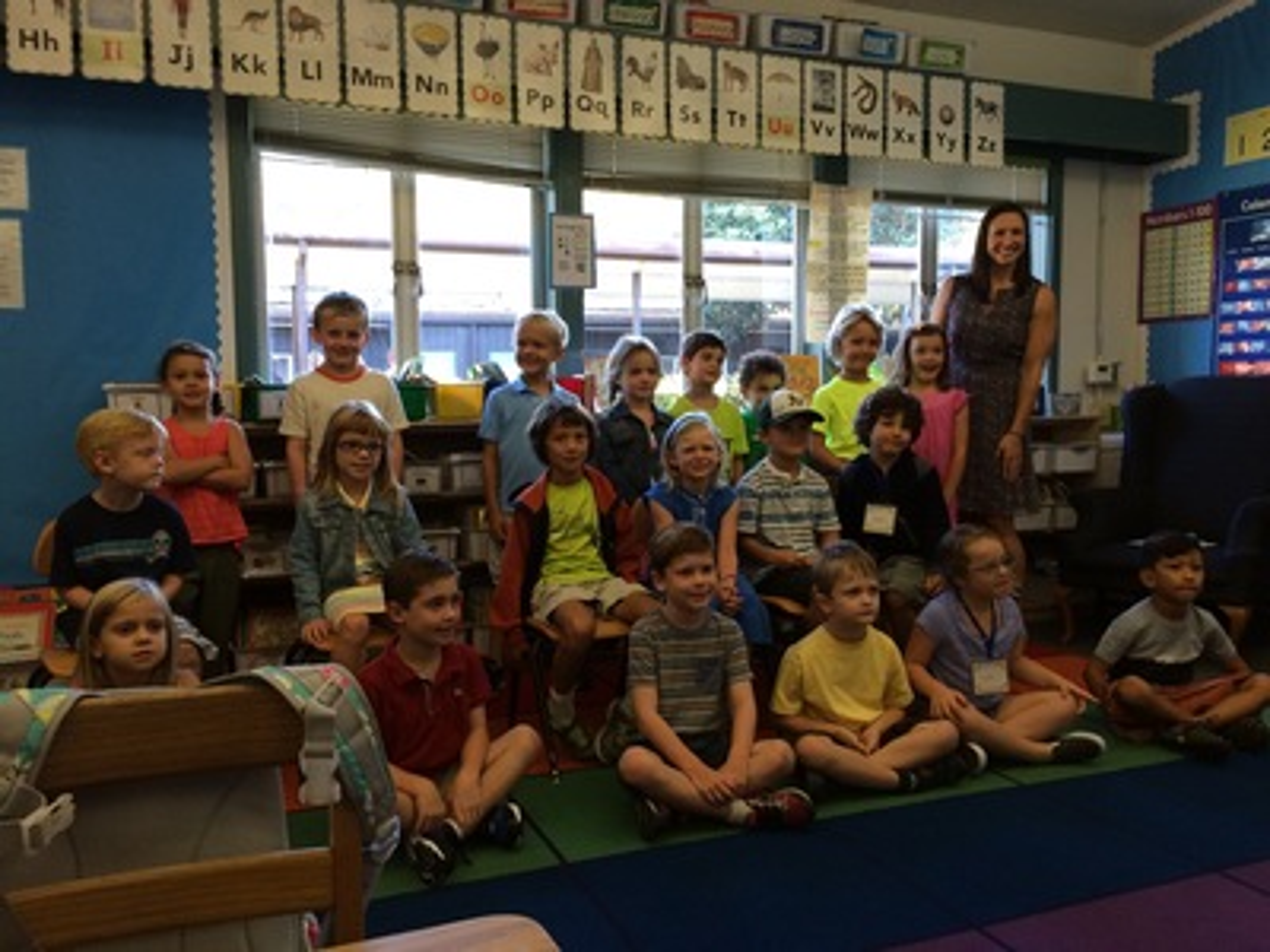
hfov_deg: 61.7
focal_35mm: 29
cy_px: 476
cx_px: 635
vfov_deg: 48.2
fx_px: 1064
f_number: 2.2
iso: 50
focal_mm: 4.15
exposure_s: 1/30
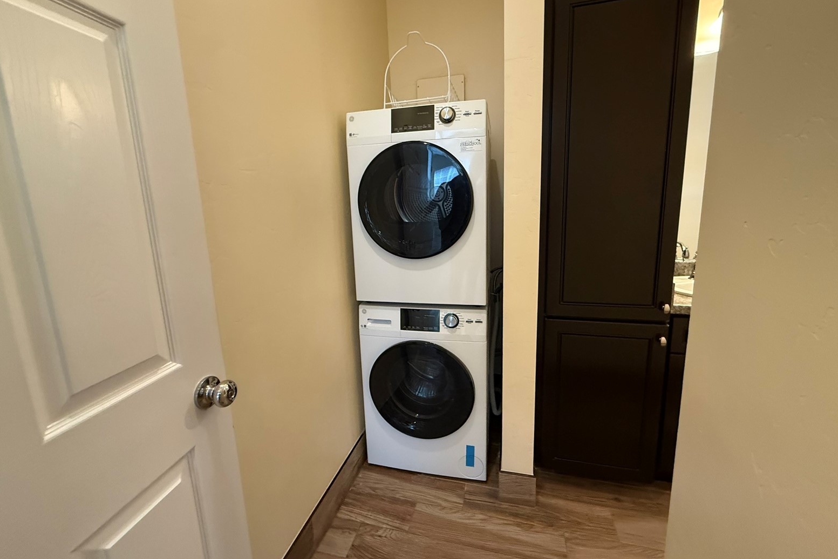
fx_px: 349
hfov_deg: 100.4
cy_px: 260
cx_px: 422
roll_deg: +1.5
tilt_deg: -9.1
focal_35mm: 15
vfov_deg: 77.2
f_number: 2.2
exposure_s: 1/60
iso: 640
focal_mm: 2.22
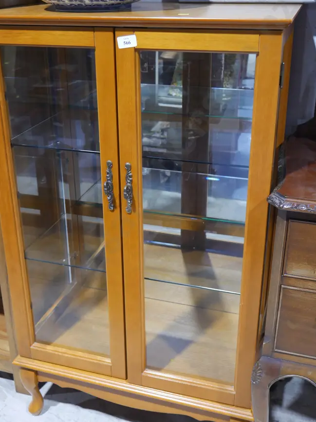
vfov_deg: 42.1
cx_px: 140
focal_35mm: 45
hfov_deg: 32.2
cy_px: 201
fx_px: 548
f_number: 4.1
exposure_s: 1/60
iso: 1000
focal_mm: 19
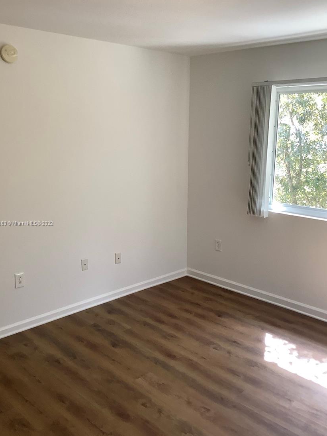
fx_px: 428
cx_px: 159
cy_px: 224
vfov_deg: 53.9
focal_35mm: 34
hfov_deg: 41.8
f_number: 2.4
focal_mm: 3.3
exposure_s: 1/60
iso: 64
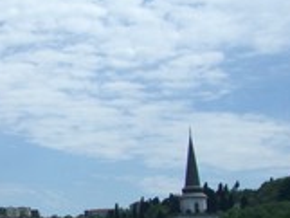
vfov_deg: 13.6
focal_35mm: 106
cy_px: 250
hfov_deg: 17.4
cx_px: -85
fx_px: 889
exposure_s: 1/500
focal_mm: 7.9
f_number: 5.6
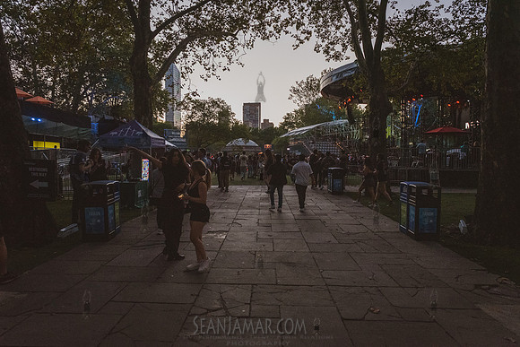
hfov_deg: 72.7
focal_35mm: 24
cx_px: 260
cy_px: 174
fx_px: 354
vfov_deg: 52.3
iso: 5000
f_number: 4
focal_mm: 24
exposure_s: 1/640
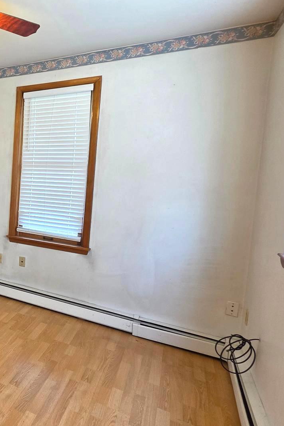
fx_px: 308
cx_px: -96
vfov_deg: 69.3
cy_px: 195
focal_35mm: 26
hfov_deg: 33.6
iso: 100
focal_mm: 2.2
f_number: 1.9
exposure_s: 1/120
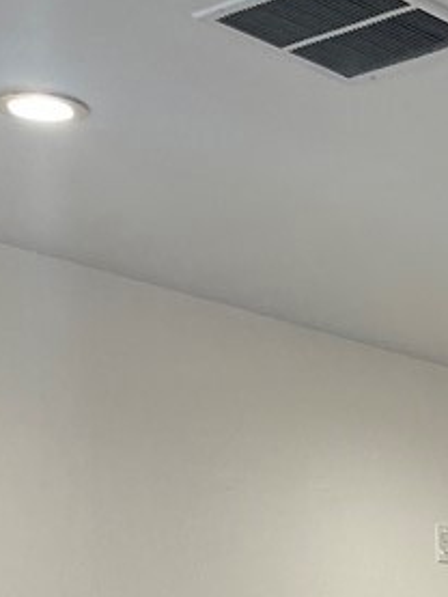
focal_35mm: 96
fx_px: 1655
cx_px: 743
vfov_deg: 16.9
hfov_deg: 14.1
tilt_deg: -7.2
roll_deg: +0.2
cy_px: 1080
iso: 64
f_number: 1.6
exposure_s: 1/60
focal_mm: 4.2
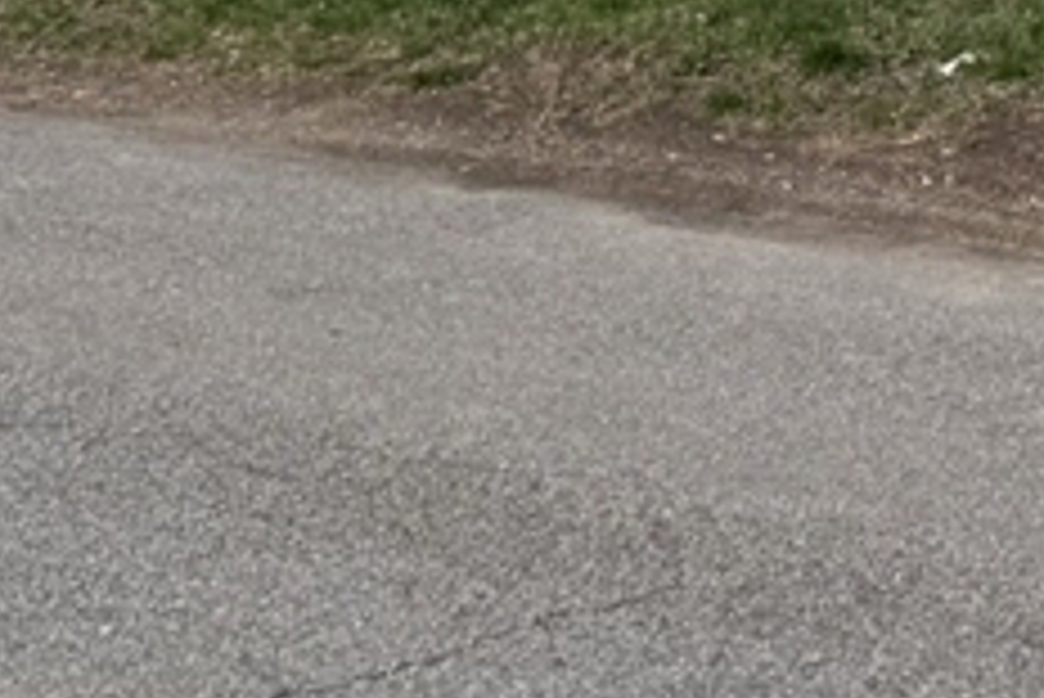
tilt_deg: -0.3
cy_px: -491
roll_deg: -0.4
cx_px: 1215
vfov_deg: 11.7
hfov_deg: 17.8
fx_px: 3192
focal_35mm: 110
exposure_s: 1/6410
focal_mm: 6.76
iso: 80
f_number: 1.78
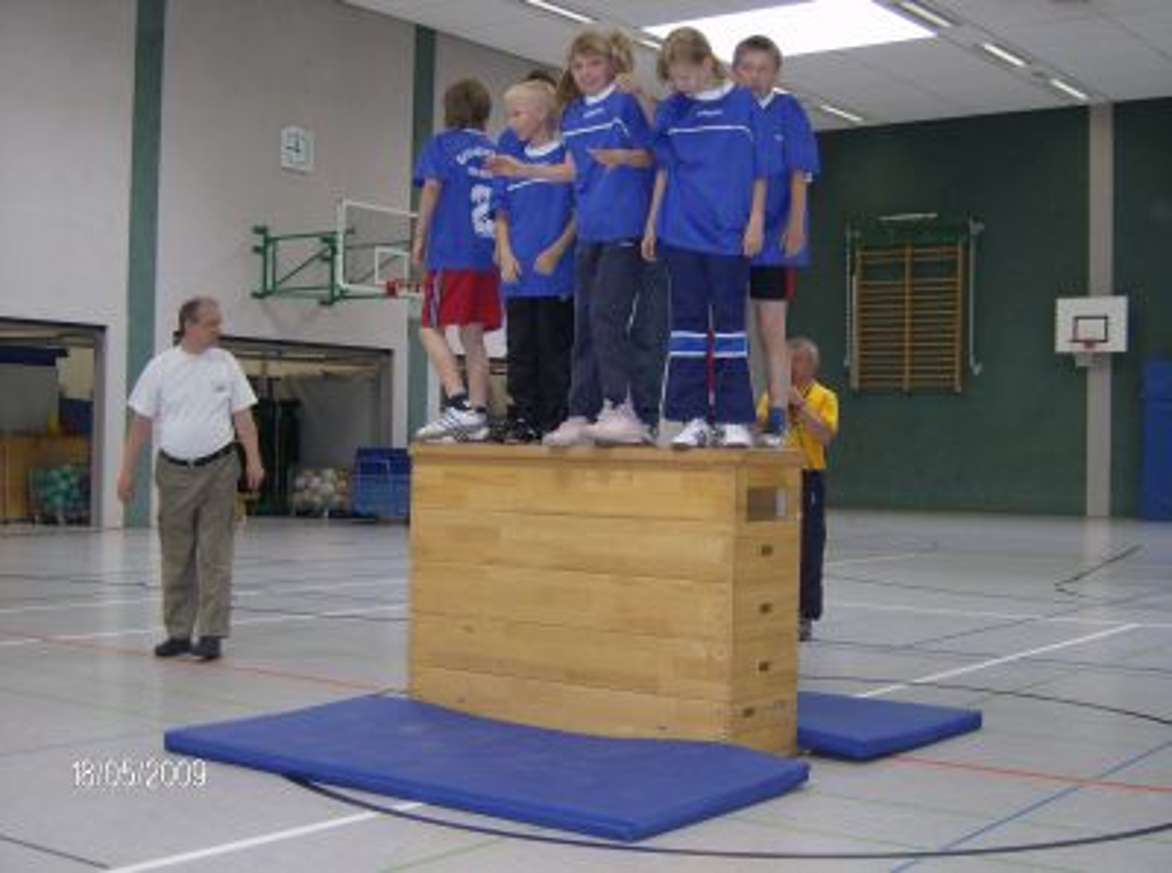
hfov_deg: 41.3
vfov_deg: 31.4
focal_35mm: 46
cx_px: 586
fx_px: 1554
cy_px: 436
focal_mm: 7.7
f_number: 3.1
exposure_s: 1/74
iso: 200
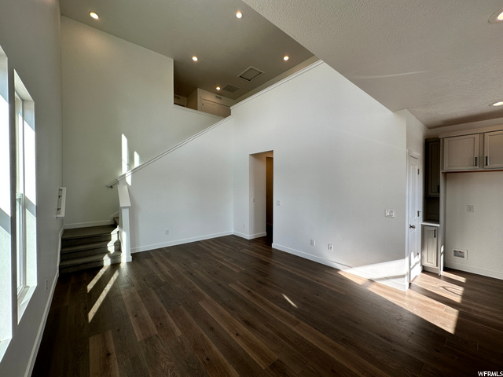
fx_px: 203
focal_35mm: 14
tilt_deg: -1.3
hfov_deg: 102.1
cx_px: 252
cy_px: 188
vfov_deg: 85.7
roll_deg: +0.5
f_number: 2.2
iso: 40
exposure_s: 1/233
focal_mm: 2.22
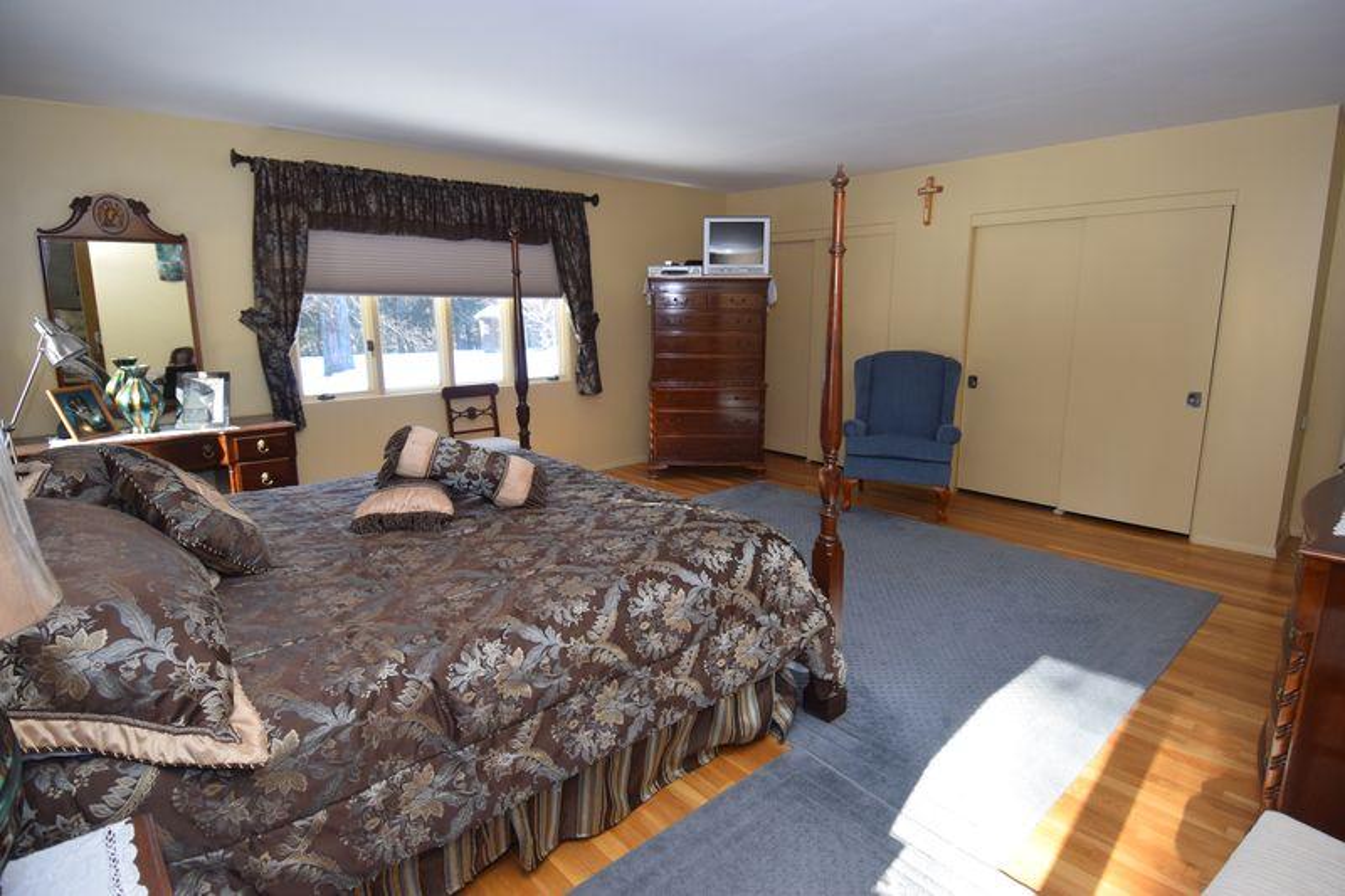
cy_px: 448
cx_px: 672
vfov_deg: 67.4
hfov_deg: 90.0
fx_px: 672
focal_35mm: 18
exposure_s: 1/125
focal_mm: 12
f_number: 5.6
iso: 800
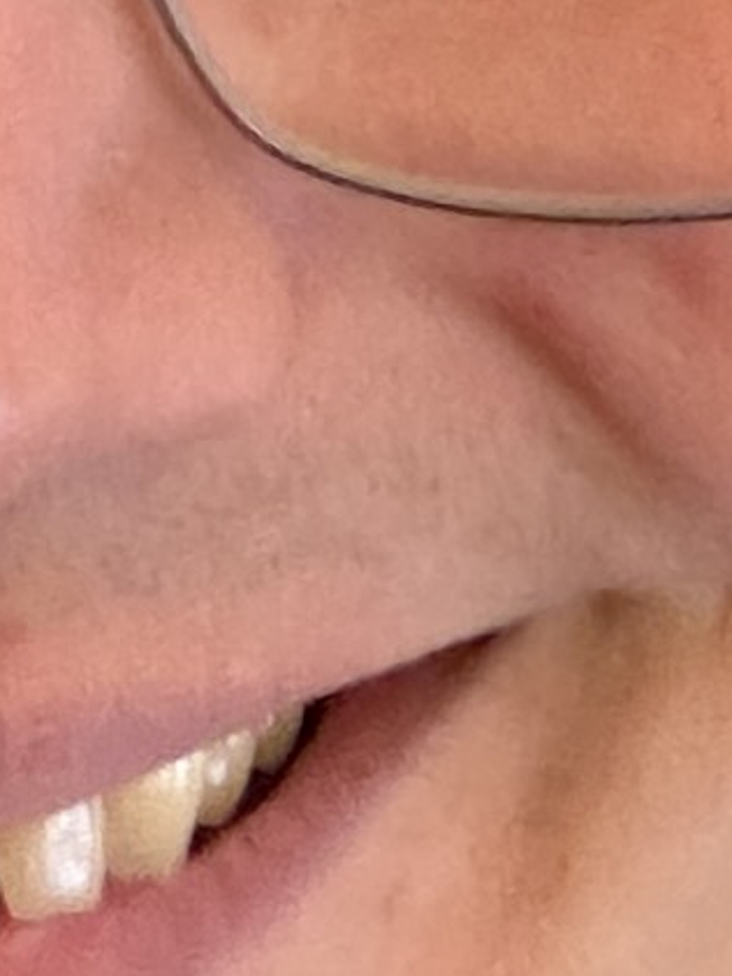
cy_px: 88
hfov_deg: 6.7
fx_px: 6200
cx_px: -403
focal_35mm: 220
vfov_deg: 9.0
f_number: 1.9
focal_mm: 2.71
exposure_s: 1/30
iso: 500
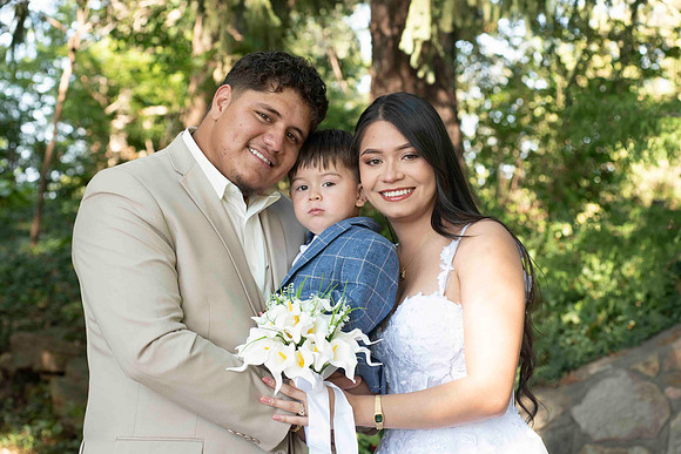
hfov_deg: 23.6
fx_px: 1633
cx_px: 358
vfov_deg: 15.8
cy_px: 215
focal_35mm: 86
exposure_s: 1/250
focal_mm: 80
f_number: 6.3
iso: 800
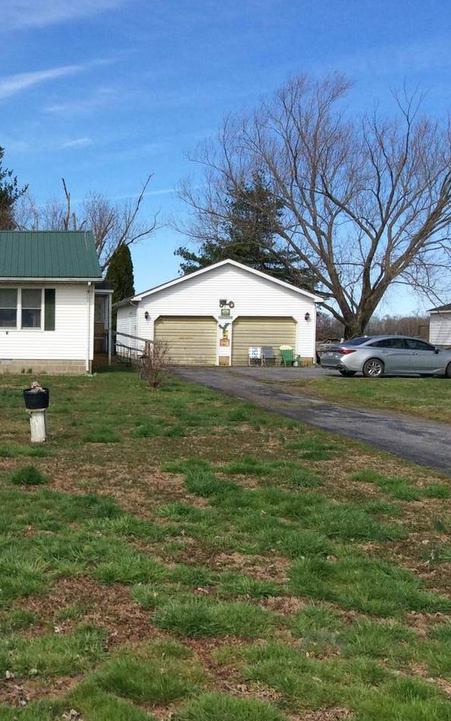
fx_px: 904
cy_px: 362
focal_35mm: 46
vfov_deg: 43.5
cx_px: -33
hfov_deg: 26.1
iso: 32
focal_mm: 3.3
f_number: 2.4
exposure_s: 1/1395
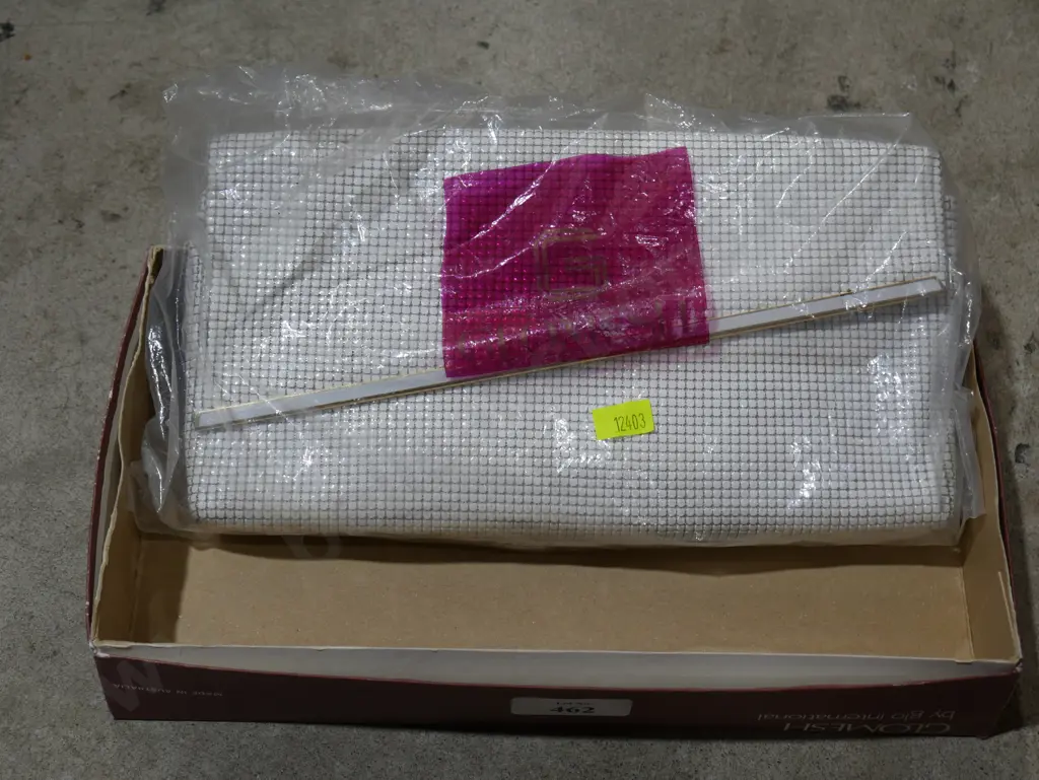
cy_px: 390
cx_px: 520
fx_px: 1862
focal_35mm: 62
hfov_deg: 31.2
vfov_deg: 23.7
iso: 250
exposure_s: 1/80
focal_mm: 31
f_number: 5.4
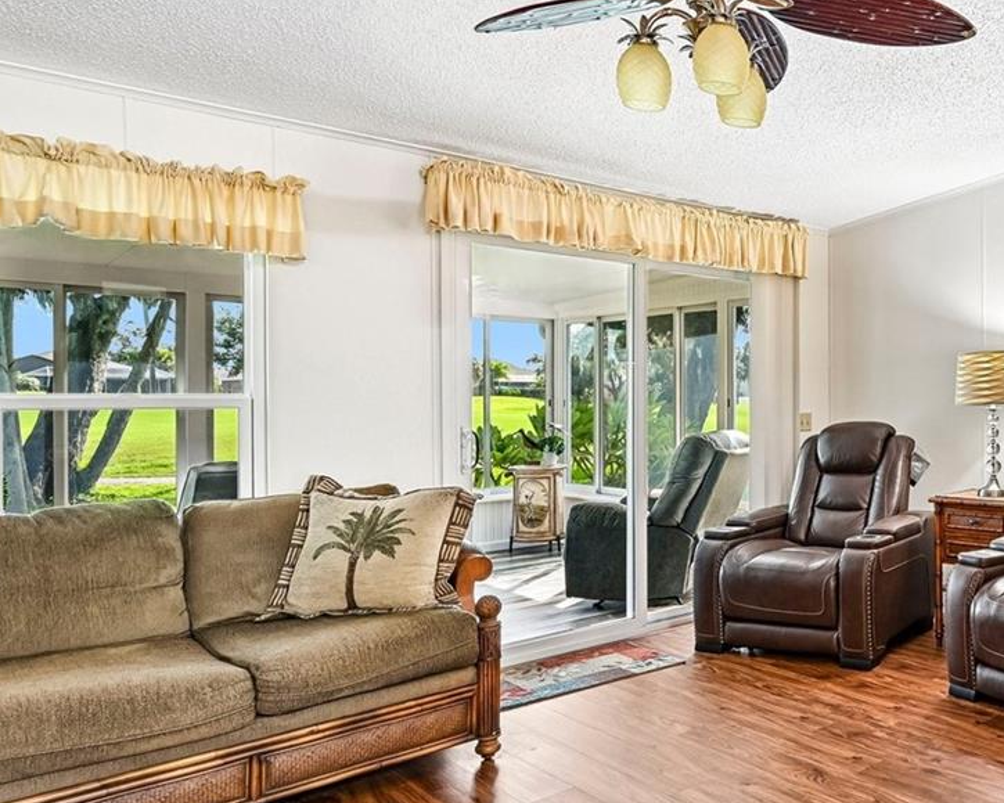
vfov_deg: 50.0
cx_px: 964
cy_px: 402
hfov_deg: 50.9
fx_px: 862
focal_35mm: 29
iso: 400
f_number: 8
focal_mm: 14
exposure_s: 1/6
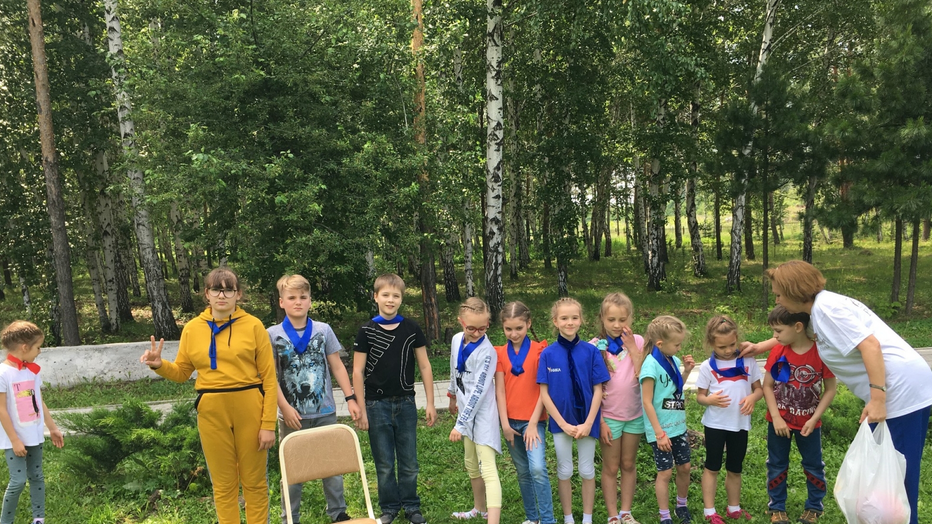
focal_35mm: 32
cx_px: 470
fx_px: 791
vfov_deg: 36.3
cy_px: 348
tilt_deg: -6.1
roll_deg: +3.4
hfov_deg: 61.0
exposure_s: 1/432
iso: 25
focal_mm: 4.15
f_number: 2.2
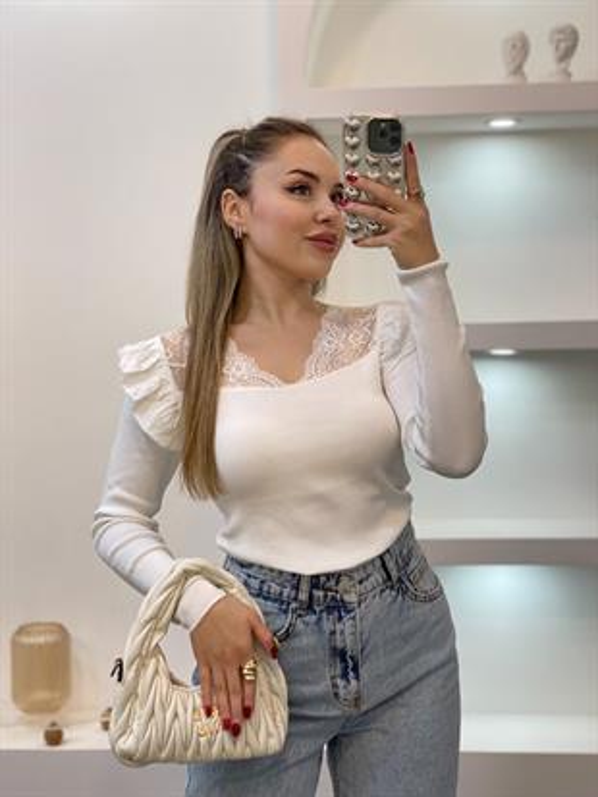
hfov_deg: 28.0
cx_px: 299
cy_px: 398
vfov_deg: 36.8
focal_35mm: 52
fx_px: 1197
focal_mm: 6
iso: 64
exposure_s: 1/100
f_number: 2
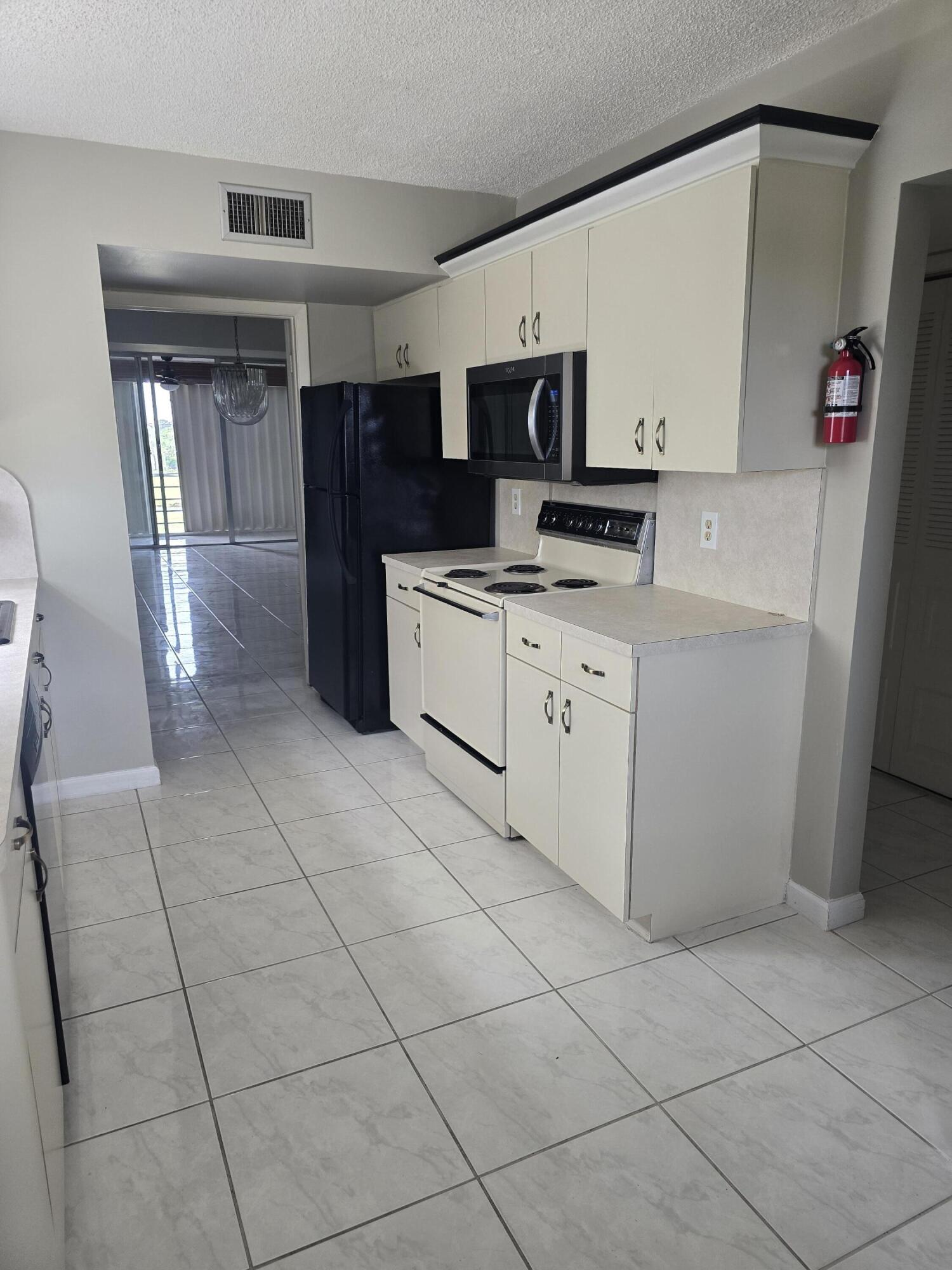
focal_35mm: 23
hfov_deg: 58.9
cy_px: 635
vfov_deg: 73.9
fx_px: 843
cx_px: 476
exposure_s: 1/180
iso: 125
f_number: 1.7
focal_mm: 6.3
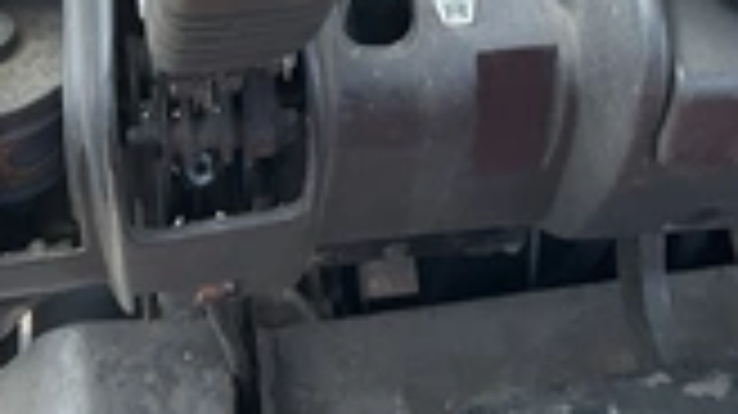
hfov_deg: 27.5
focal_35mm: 77
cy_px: -140
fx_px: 1506
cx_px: 364
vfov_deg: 14.9
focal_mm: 3
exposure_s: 1/242
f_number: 1.8
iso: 20
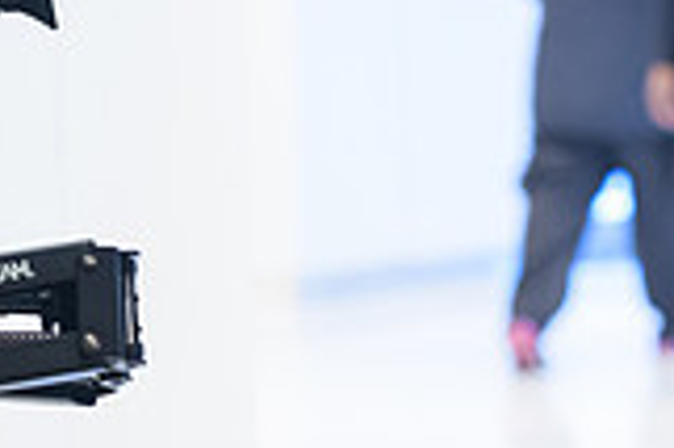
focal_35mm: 418
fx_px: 7818
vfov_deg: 3.3
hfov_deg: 4.9
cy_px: -40
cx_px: 1001
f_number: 3.2
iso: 1250
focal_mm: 116
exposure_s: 1/125
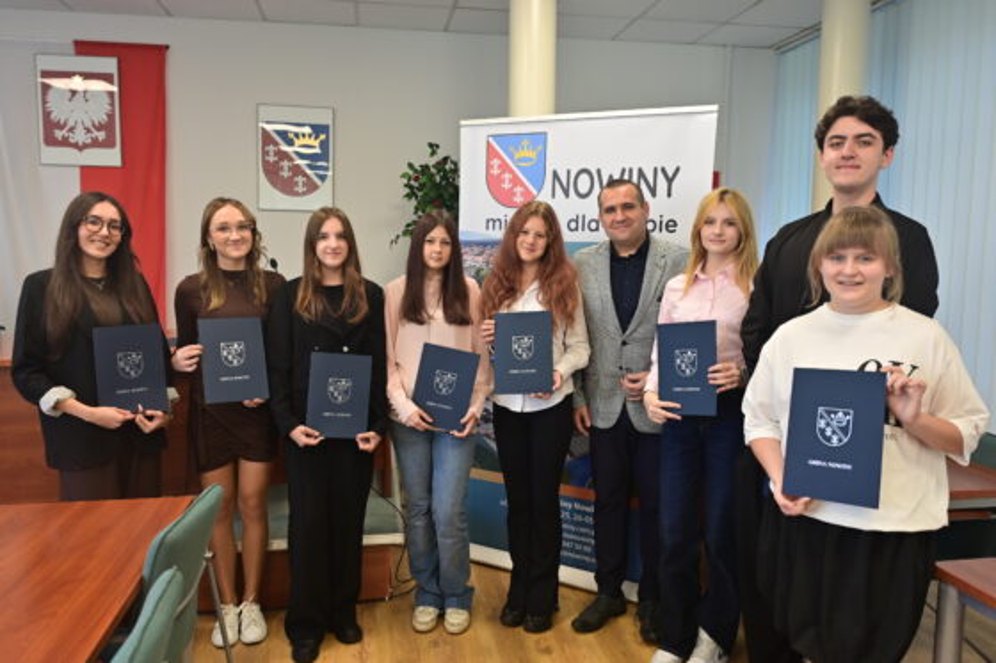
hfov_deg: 63.7
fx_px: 802
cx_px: 498
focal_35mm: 29
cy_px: 332
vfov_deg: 44.9
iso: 1400
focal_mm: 29
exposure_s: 1/200
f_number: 4
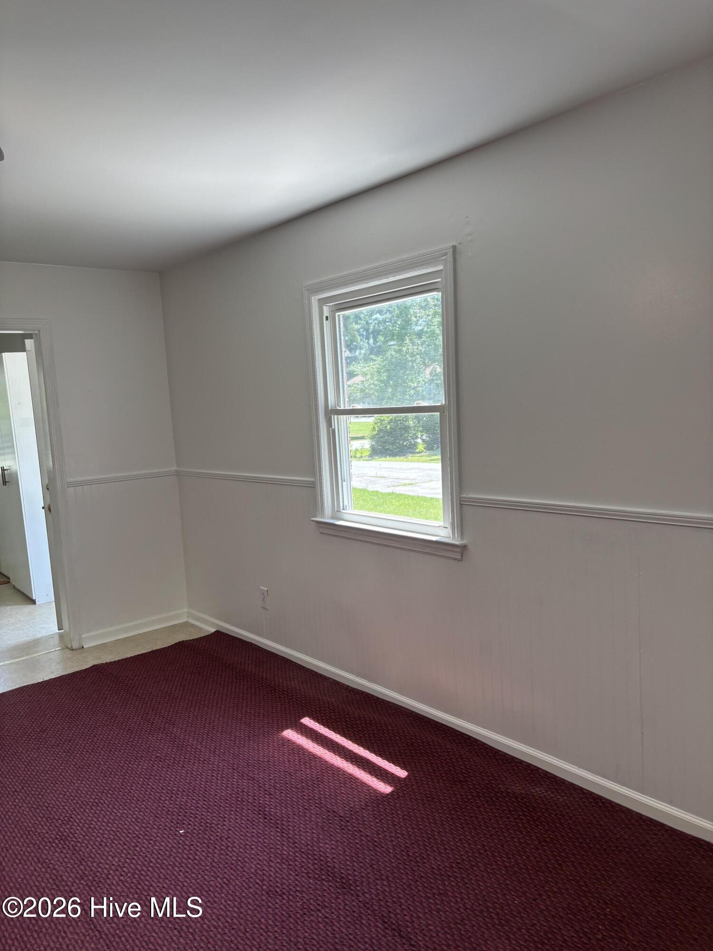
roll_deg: +2.5
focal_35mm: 26
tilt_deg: -4.9
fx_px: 714
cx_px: 356
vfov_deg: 67.3
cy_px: 476
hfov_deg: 53.1
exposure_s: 1/120
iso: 40
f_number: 1.6
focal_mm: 5.96
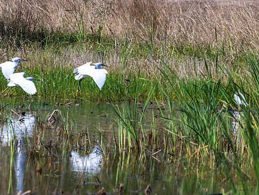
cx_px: 53
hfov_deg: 2.6
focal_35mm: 758
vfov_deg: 2.0
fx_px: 5671
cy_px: 107
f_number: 10
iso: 900
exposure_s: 1/1600
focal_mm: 320
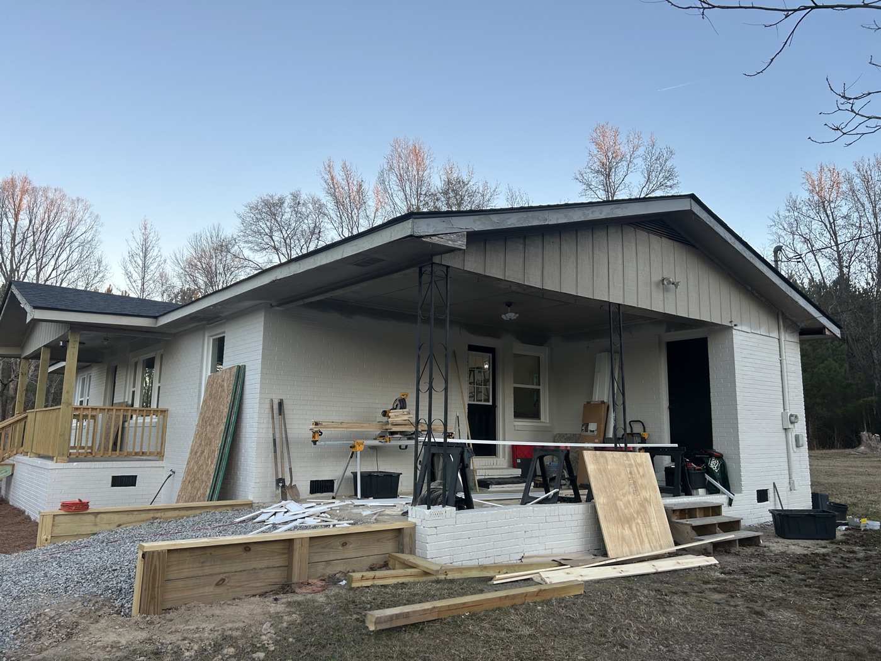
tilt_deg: +10.0
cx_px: 440
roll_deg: -0.9
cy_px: 330
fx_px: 662
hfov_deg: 67.3
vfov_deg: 53.1
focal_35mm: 26
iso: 50
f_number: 1.5
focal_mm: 5.7
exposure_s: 1/314
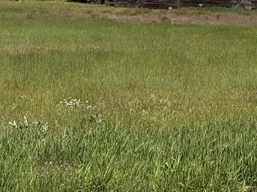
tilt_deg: +4.2
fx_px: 1388
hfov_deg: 10.6
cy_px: -117
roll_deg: -2.0
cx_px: 83
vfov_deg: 7.8
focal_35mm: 187
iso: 64
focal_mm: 6.76
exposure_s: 1/7092
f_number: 1.78
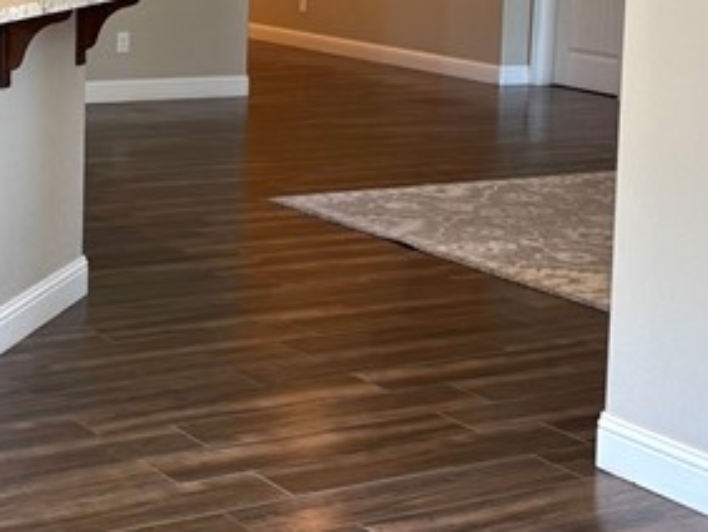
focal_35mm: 87
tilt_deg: -6.2
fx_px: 1781
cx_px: 256
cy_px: 40
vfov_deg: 16.7
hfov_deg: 22.4
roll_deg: -2.1
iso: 125
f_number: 1.78
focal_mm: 6.76
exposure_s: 1/120
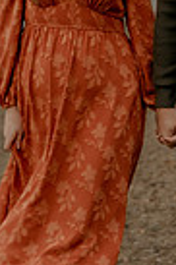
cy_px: 23
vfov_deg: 7.3
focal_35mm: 280
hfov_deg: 4.9
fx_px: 2058
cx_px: 160
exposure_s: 1/160
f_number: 2.8
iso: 500
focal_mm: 85
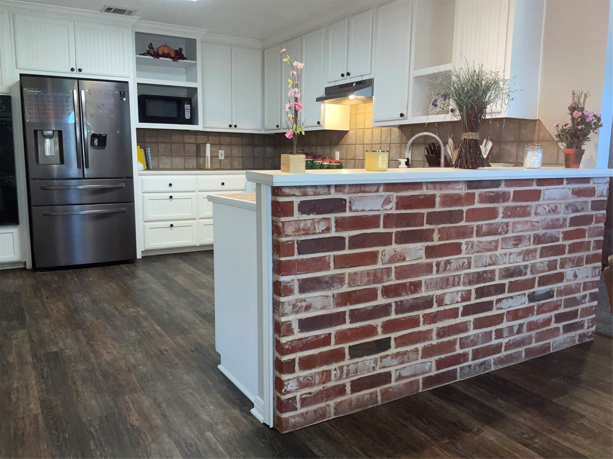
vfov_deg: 48.2
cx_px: 306
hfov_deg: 61.7
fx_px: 514
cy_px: 230
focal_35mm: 29
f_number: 1.8
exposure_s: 1/60
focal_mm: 3
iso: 64
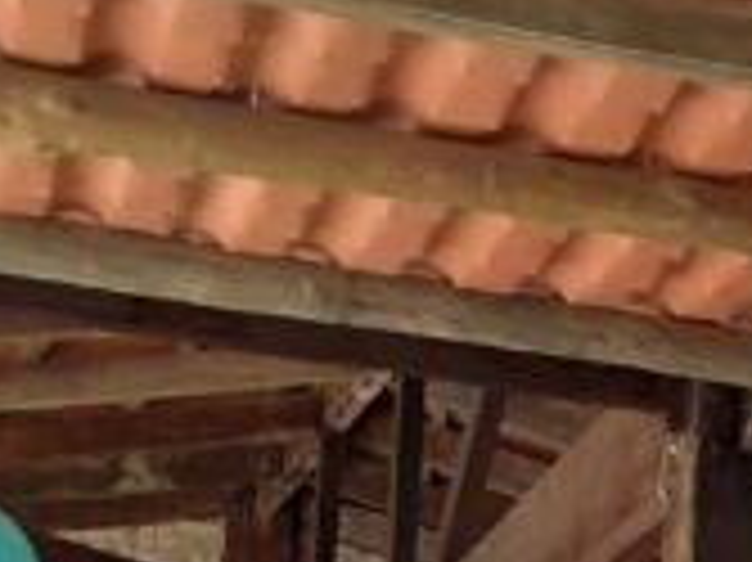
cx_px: 1612
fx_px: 3365
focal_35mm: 155
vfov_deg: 8.9
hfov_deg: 11.3
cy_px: 1173
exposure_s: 1/100
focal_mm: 3.6
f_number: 1.9
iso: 64
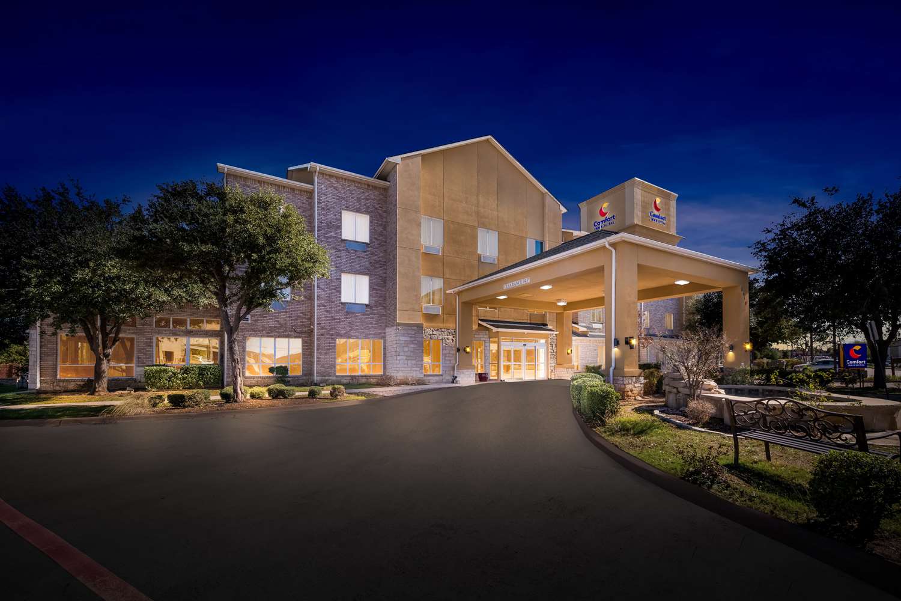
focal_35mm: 13
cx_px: 450
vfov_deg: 85.4
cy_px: 300
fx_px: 325
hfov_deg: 108.3
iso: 640
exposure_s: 1/200
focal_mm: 13
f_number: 8
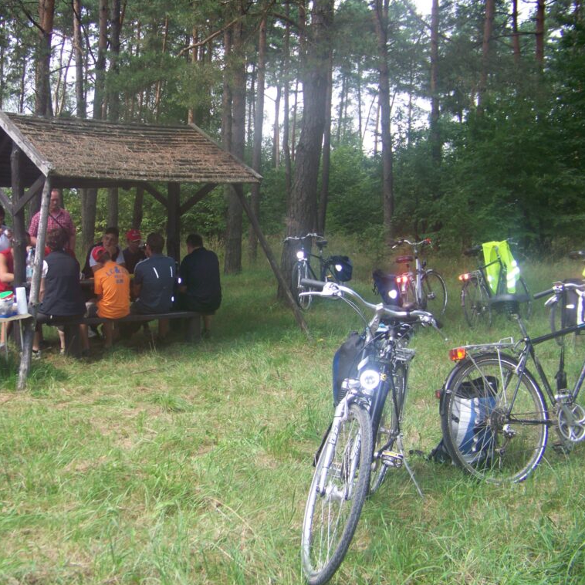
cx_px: 193
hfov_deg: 38.7
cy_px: 290
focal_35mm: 43
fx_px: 822
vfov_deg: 39.2
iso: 67
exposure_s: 1/250
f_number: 2.8
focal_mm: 5.85
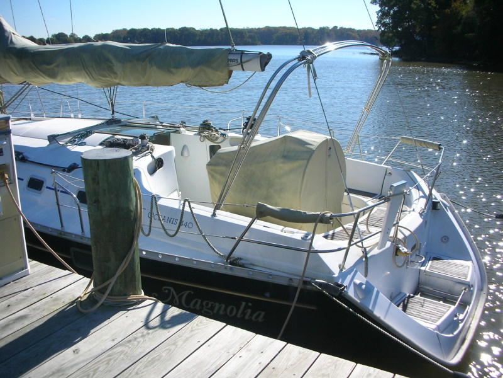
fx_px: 509
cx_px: 252
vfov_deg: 40.7
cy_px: 189
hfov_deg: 52.6
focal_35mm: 35
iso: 50
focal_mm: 5.8
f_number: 8.5
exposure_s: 1/96
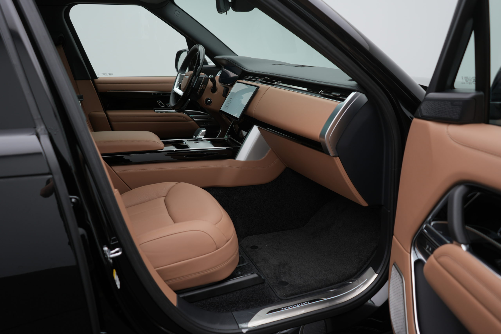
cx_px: 250
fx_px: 390
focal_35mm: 28
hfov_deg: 65.5
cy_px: 167
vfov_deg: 46.4
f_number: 3.5
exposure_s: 1/30
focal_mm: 28
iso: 125
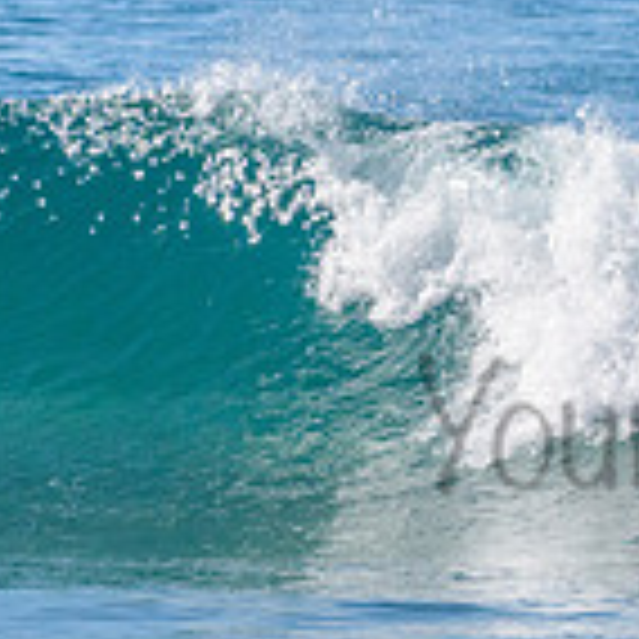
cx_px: 714
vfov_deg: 0.8
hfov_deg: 0.8
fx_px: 44422
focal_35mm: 2127
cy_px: 362
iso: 500
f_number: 5.6
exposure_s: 1/8000
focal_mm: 500
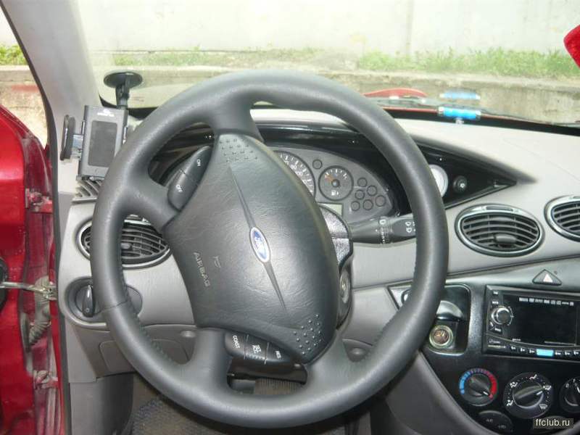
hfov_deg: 55.4
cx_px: 290
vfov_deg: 42.9
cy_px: 218
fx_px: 553
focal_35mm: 33
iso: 100
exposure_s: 1/30
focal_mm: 5.5
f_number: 2.8
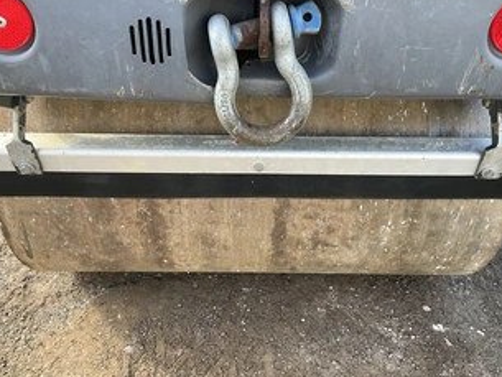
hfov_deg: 49.0
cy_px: 178
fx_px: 551
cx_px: 250
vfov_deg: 37.7
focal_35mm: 38
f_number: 1.8
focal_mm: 3
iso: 16
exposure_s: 1/139
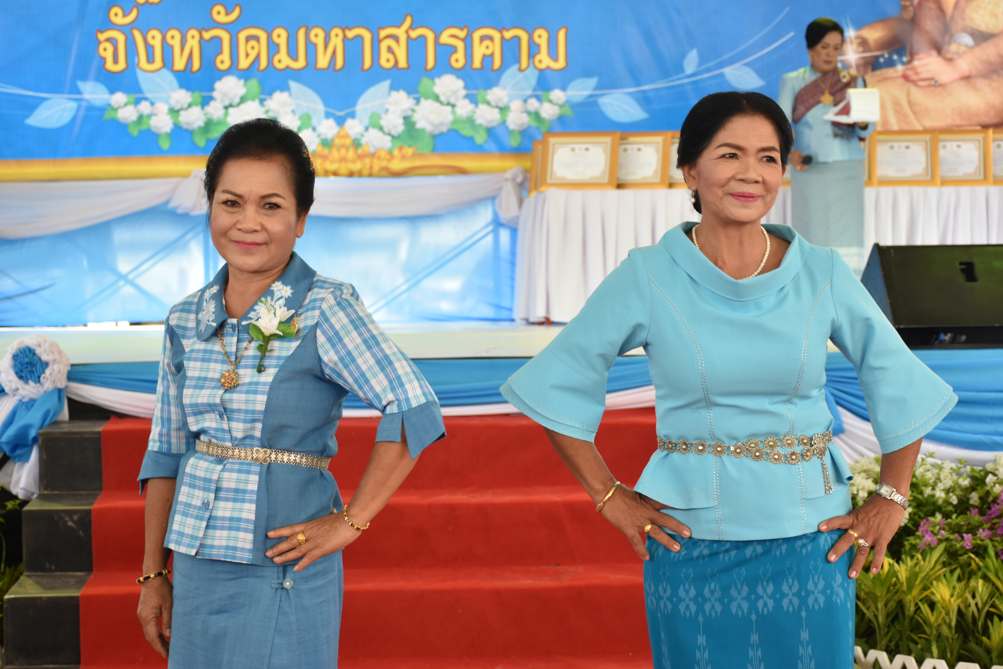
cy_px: 332
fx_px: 1908
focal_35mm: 69
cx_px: 508
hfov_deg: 29.4
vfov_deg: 19.9
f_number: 5.6
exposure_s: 1/125
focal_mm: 45
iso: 400
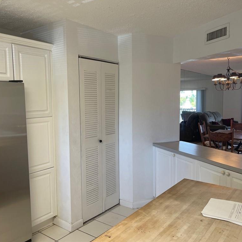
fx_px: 245
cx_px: 114
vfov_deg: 52.5
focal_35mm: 31
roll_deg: +0.3
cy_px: 120
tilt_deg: -6.3
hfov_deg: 52.5
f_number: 1.6
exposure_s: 1/60
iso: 80
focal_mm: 5.1
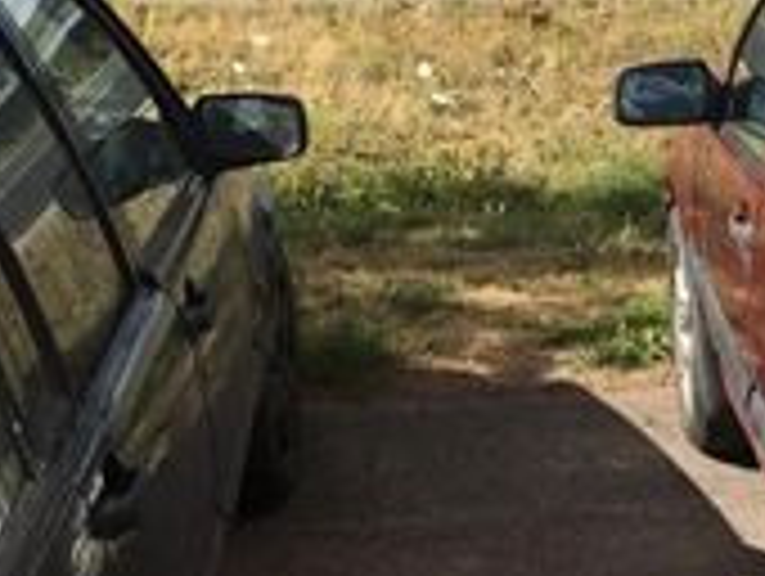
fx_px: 2279
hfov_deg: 16.5
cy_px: 369
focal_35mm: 103
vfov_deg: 14.4
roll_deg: -1.4
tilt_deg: -15.0
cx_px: 1289
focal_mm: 4.15
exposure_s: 1/1054
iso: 25
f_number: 2.2
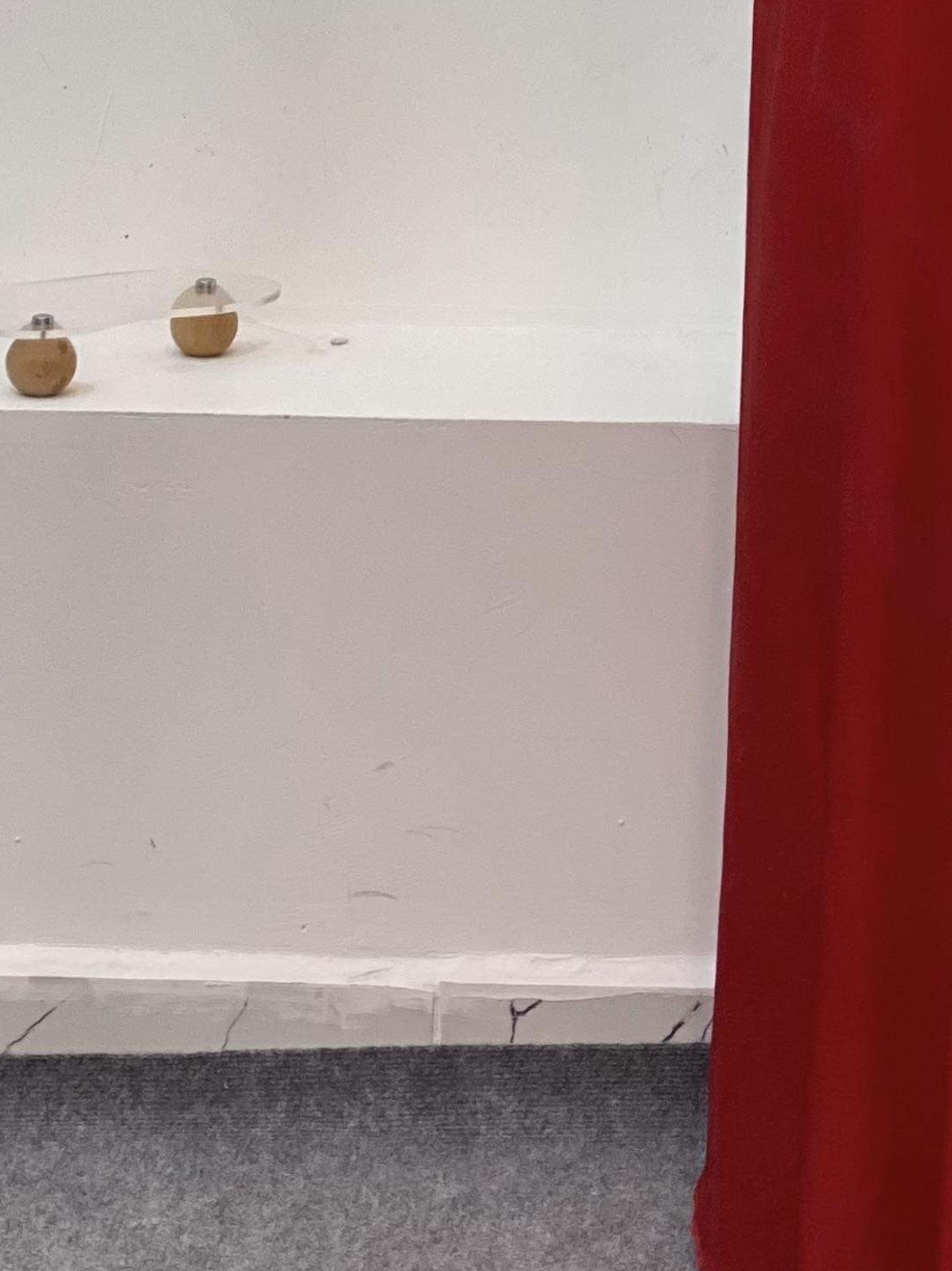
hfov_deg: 10.4
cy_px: -126
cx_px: 1016
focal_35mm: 141
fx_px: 5173
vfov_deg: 13.7
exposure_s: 1/100
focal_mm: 6
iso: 80
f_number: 2
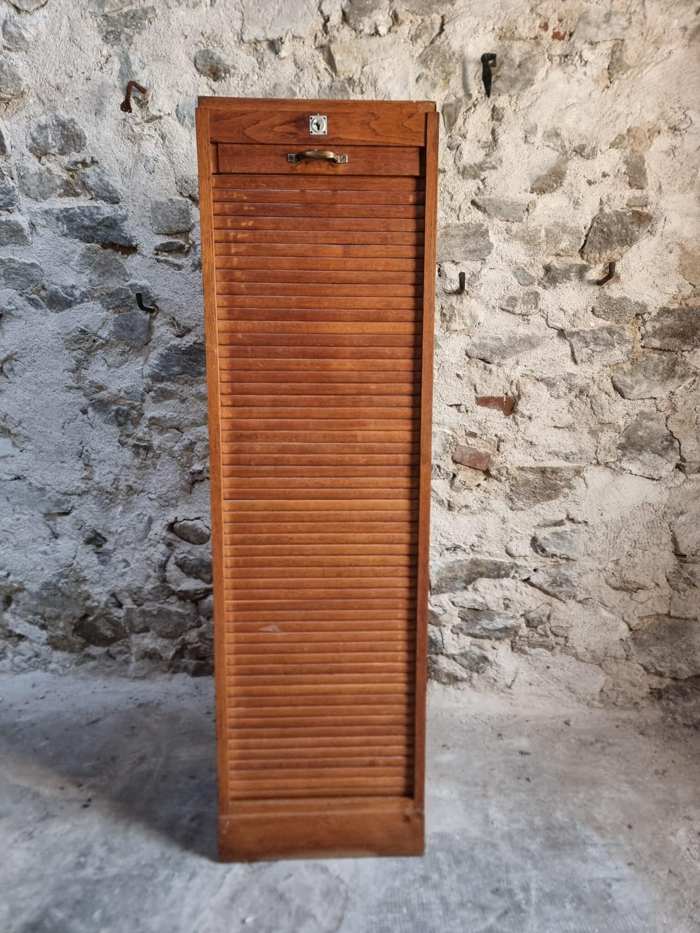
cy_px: 466
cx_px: 350
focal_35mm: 24
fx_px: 647
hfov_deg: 56.8
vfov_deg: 71.6
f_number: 1.8
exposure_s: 1/50
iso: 640
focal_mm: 6.7
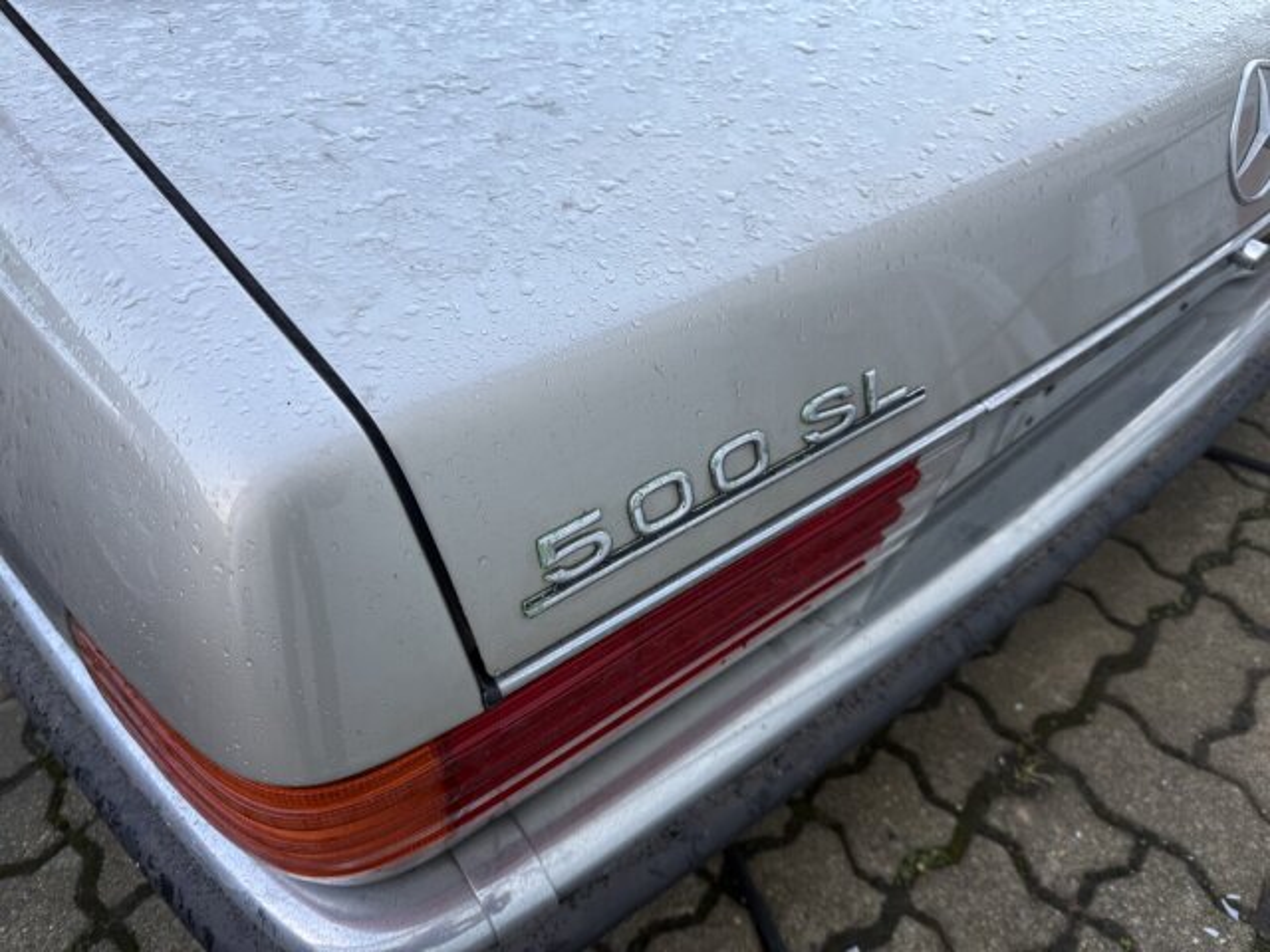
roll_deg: +0.6
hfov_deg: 71.6
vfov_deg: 56.8
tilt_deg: -42.7
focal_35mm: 24
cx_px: 635
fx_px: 881
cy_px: 476
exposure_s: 1/121
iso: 64
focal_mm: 6.76
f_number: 1.78
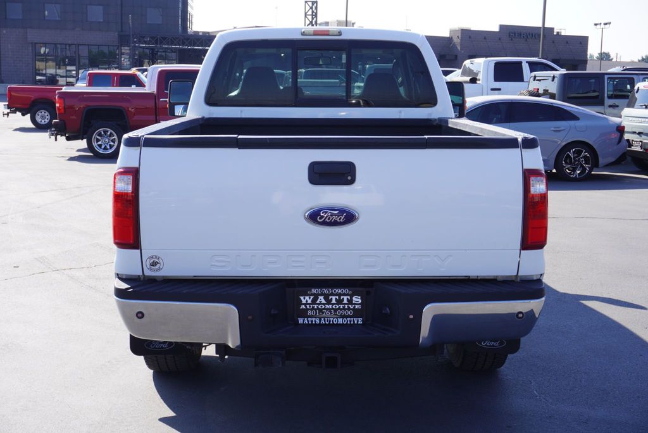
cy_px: 216
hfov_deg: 41.1
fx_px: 864
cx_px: 324
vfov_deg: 28.1
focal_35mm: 48
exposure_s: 1/100
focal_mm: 32
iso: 100
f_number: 9
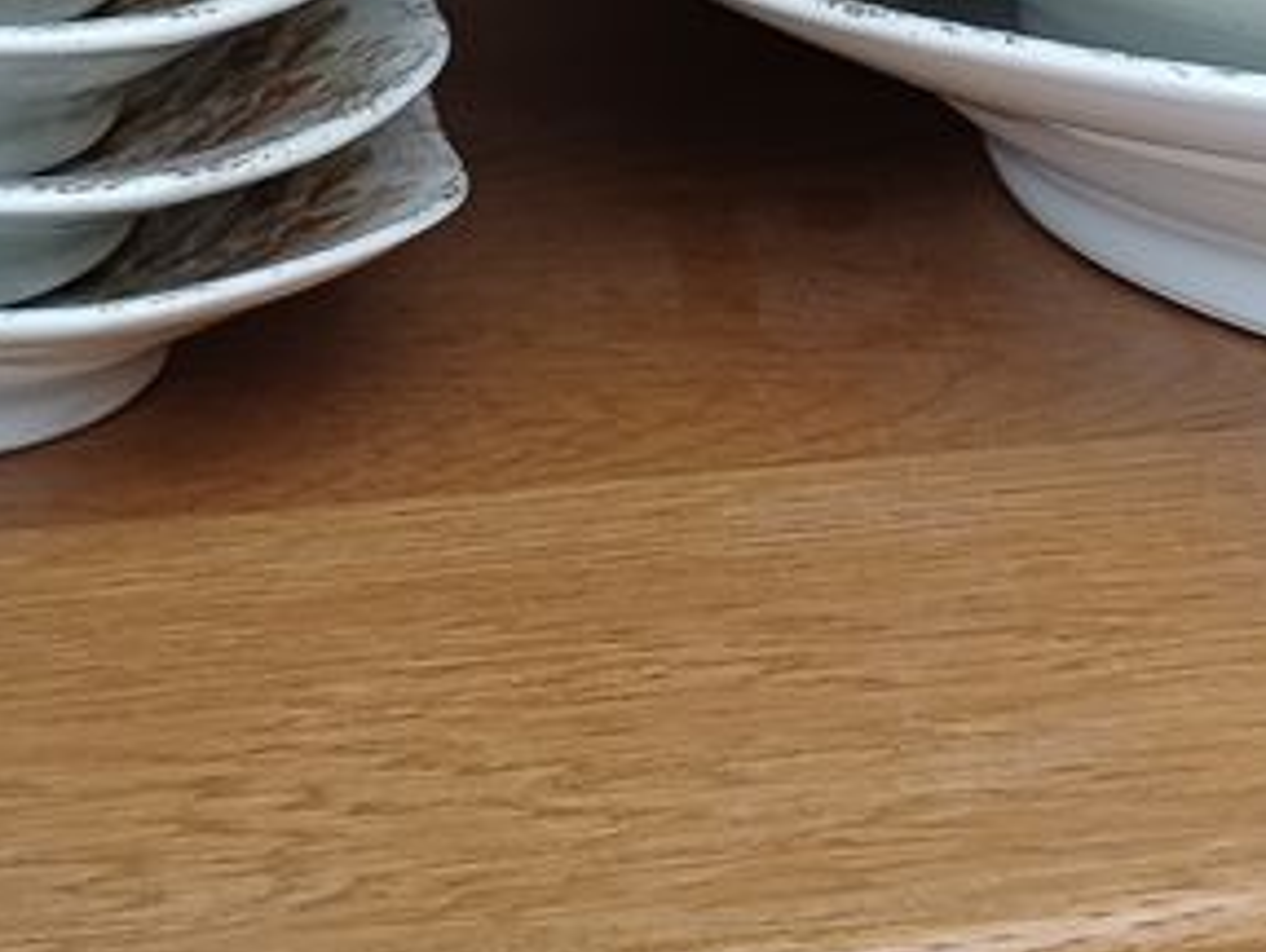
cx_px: 776
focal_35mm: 87
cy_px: -608
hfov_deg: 22.4
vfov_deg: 15.3
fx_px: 3186
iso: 640
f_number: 1.8
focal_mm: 4.65
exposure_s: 1/20
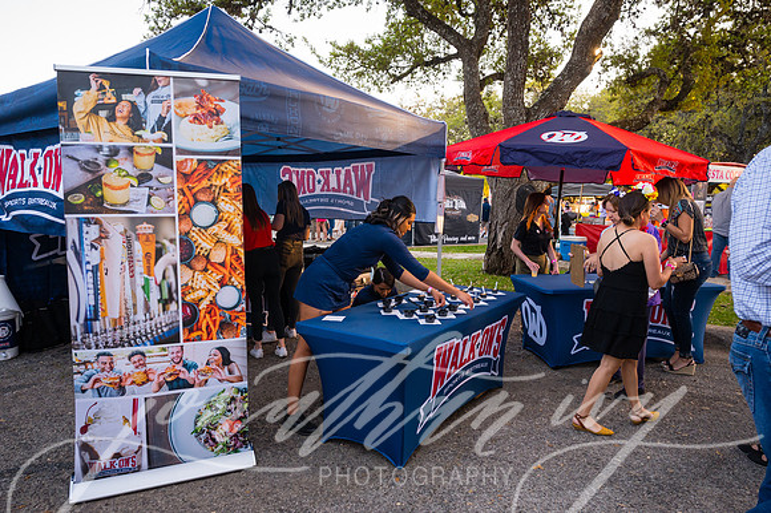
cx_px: 386
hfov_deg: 73.8
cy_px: 256
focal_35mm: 24
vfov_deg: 53.1
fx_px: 514
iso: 1250
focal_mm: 24
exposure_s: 1/500
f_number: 4
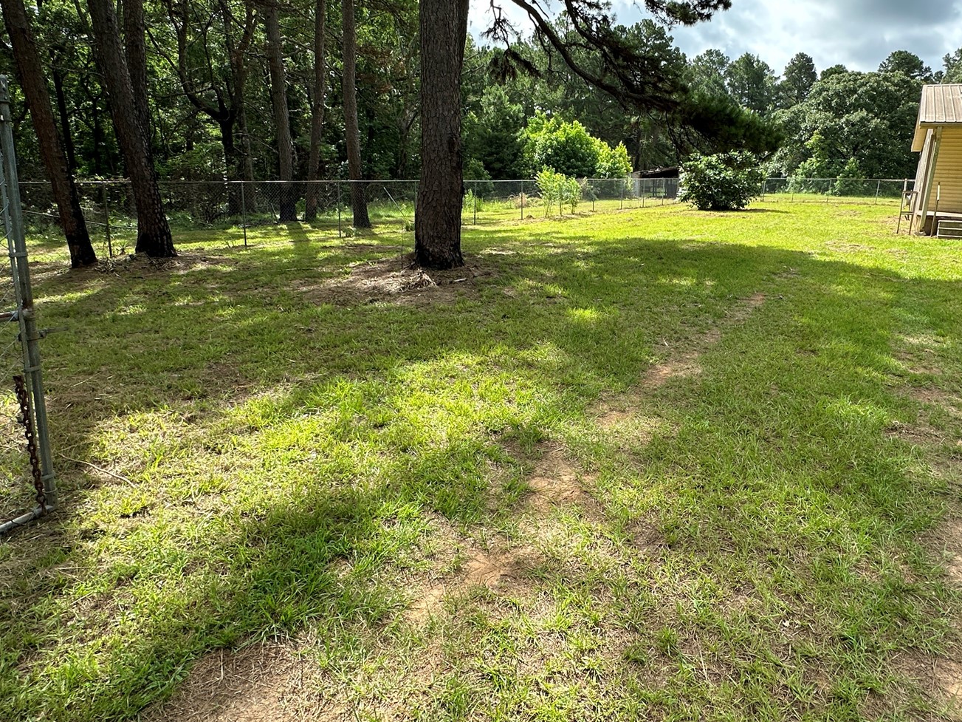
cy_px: 306
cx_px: 555
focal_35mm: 22
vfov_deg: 60.8
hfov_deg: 75.9
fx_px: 611
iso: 40
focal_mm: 2.22
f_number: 2.2
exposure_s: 1/564
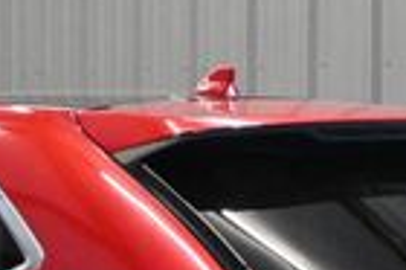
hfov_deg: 9.2
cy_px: 369
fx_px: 2517
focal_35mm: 223
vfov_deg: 6.1
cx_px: -12
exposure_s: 1/80
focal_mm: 32.5
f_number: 5
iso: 3200
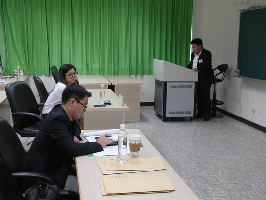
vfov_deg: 29.7
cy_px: 100
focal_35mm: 49
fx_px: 377
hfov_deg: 38.9
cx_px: 133
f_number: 3
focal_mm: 10.6
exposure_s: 1/45
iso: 200
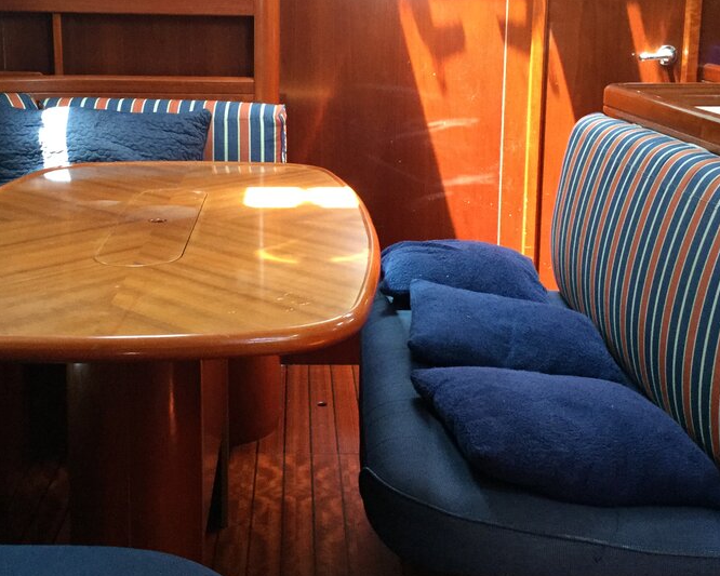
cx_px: 314
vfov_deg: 30.0
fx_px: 1066
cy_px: 180
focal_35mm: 50
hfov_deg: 37.3
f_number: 2.4
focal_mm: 3.3
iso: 160
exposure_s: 1/33
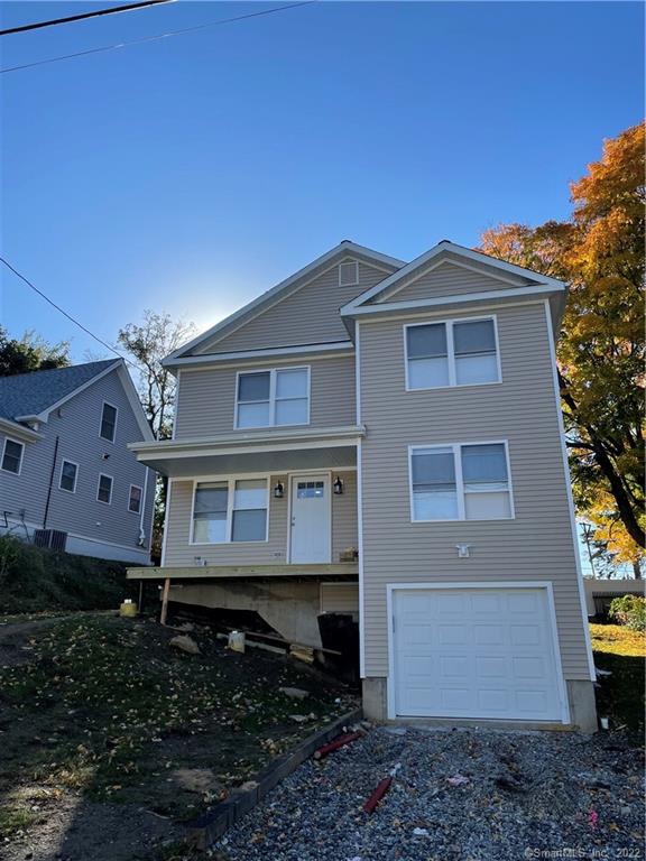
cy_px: 430
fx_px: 647
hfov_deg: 53.1
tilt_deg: +18.5
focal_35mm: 26
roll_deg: +0.9
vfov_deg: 67.3
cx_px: 323
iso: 32
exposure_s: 1/2817
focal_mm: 4.2
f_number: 1.6
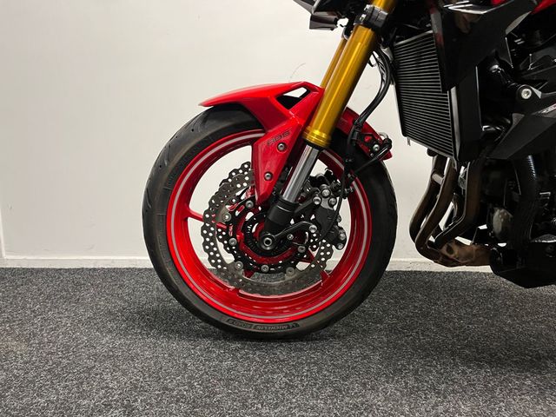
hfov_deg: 67.3
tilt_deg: -8.8
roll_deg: -0.3
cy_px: 208
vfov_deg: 53.1
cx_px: 278
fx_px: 418
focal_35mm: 26
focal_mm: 5.1
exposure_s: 1/50
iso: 200
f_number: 1.6
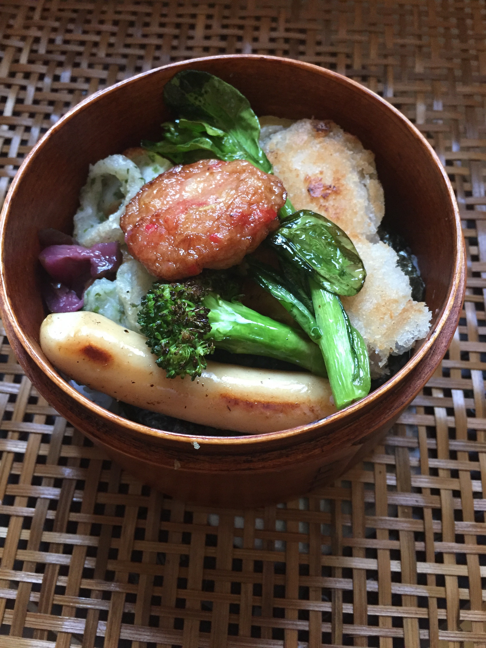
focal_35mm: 29
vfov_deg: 61.7
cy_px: 324
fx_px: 543
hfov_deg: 48.2
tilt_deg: -62.6
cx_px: 243
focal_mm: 4.15
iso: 250
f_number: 2.2
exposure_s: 1/24
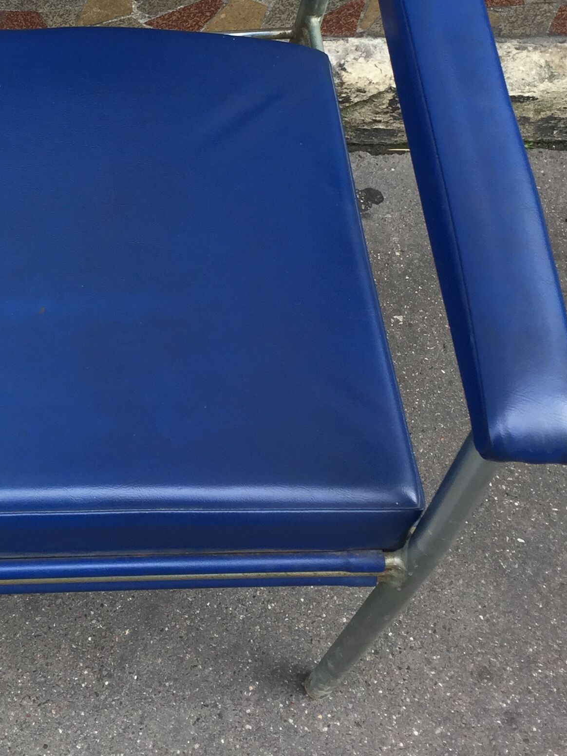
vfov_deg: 30.7
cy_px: 125
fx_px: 1332
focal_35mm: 61
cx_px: -4
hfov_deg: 23.0
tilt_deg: -54.0
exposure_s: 1/153
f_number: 2.2
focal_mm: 4.15
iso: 32
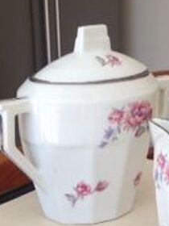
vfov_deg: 16.1
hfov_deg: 12.5
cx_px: 132
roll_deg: -0.6
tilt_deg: -28.4
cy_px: 267
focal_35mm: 118
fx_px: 768
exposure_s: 1/198
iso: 50
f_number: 2.4
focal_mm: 4.12
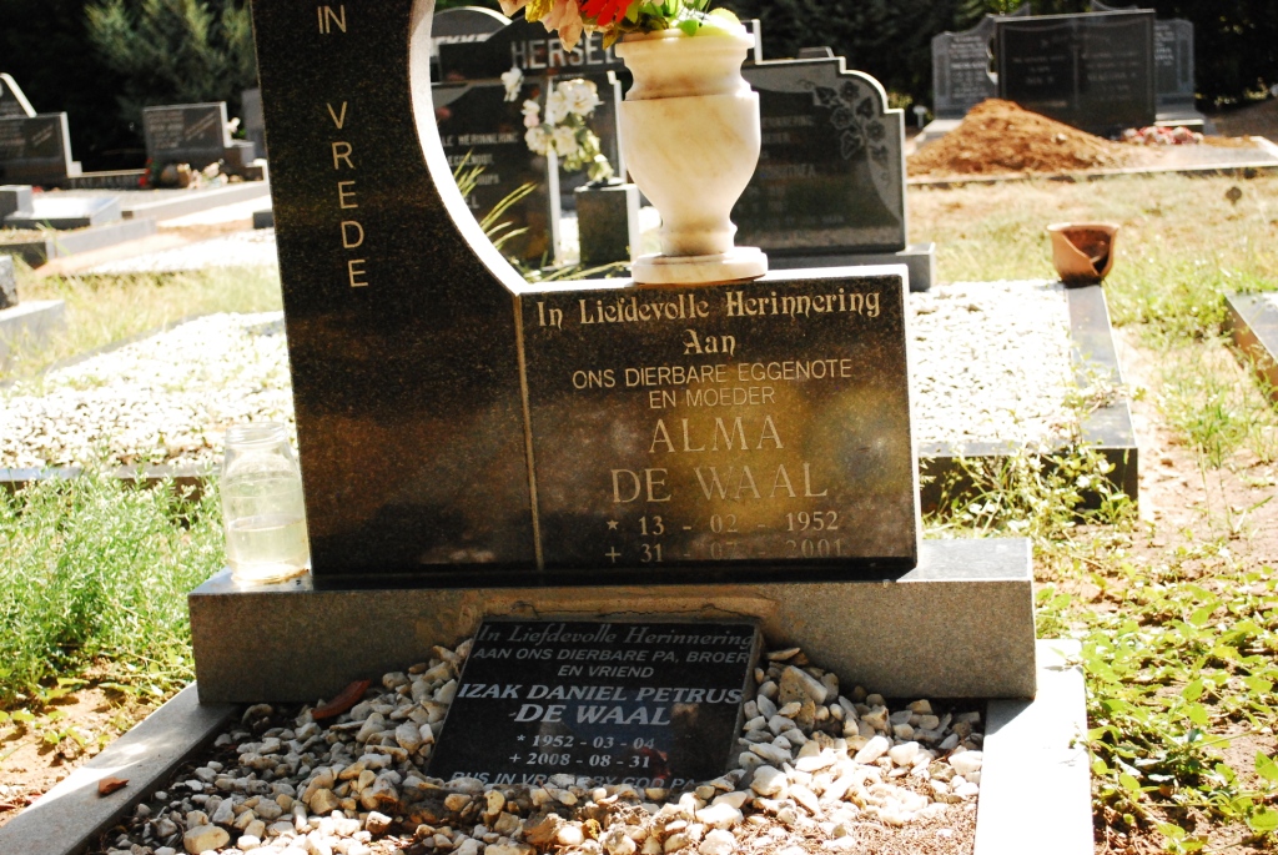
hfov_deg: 35.0
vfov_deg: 23.8
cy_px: 428
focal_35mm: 57
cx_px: 639
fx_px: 2025
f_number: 5.3
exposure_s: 1/2500
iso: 1600
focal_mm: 38
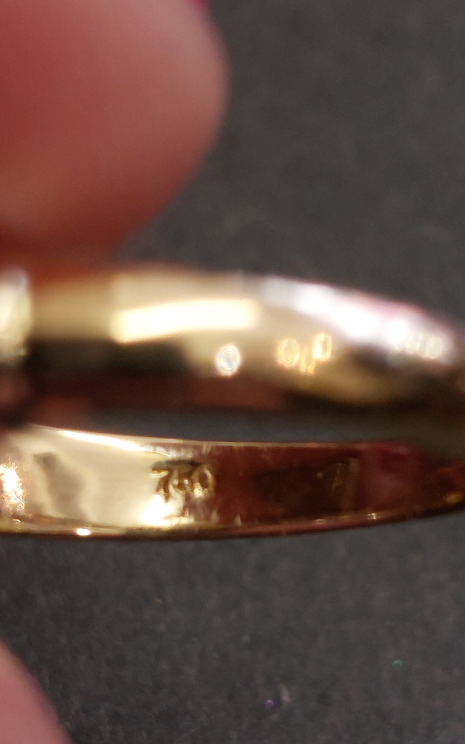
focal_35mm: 27
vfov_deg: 68.4
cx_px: 183
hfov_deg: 45.7
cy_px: 376
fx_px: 548
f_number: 1.8
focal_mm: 5.23
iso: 100
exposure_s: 1/50
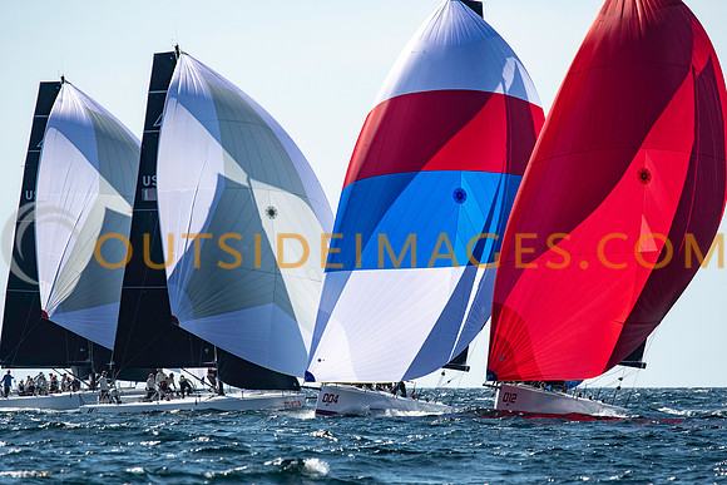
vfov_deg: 3.0
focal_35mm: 462
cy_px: 248
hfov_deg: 4.5
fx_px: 9325
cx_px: 372
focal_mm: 300
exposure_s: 1/4000
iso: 320
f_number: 5
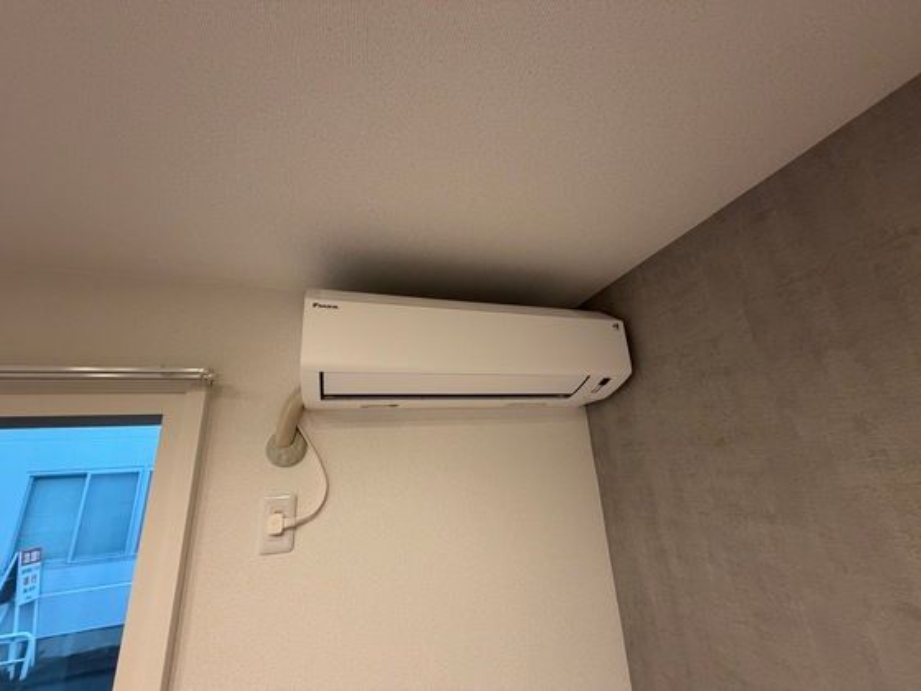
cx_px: 460
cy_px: 346
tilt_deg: +18.0
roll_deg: +3.3
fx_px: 372
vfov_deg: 85.7
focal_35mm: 14
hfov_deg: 102.1
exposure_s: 1/120
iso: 320
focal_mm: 2.22
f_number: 2.2
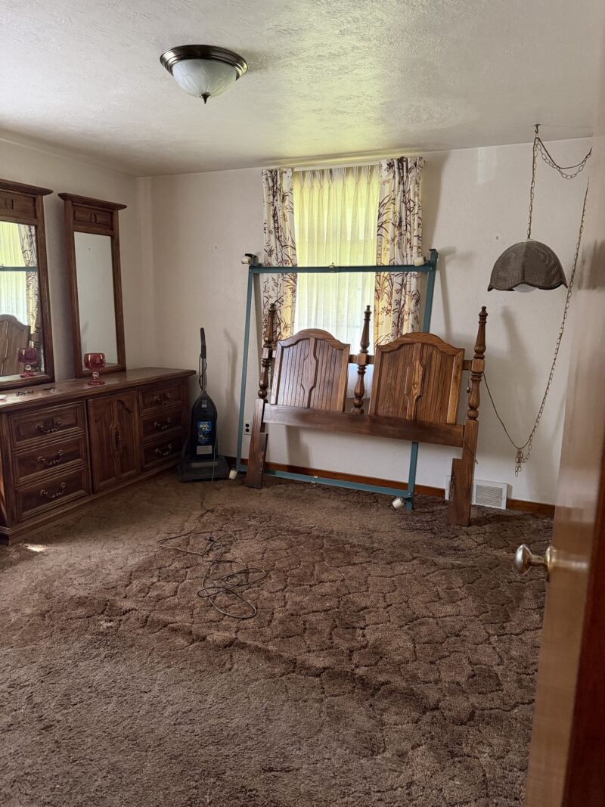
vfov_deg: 71.6
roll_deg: -0.9
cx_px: 302
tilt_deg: -9.8
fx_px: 559
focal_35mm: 24
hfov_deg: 56.8
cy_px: 404
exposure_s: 1/53
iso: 800
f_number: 1.78
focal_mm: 6.76
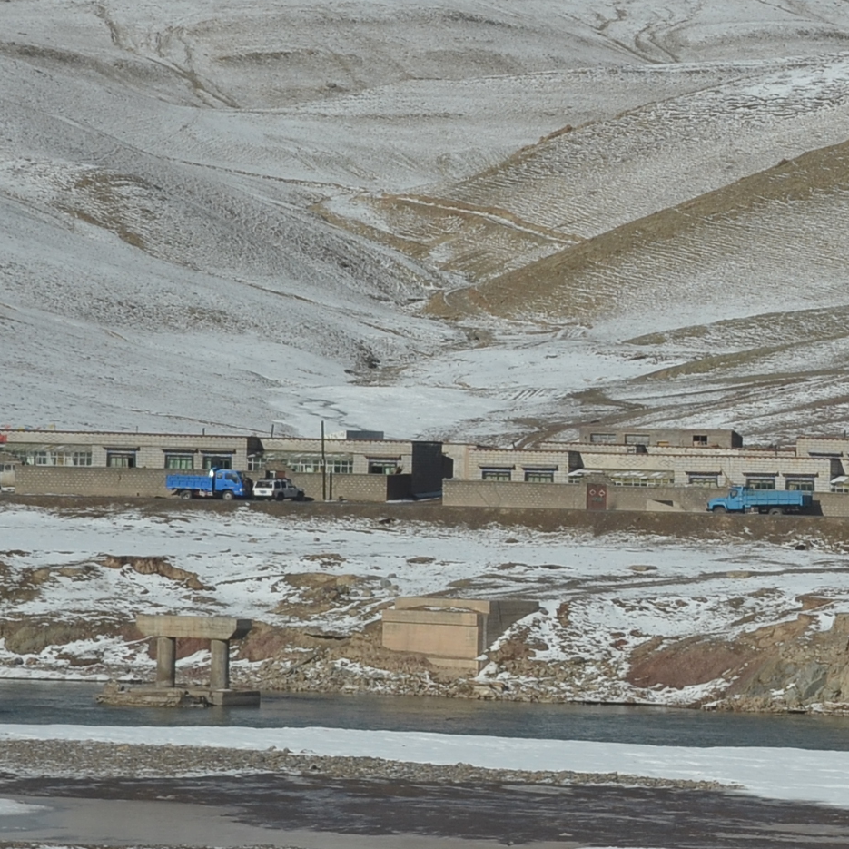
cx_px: 1571
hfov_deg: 10.2
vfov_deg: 10.8
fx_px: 4467
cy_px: 550
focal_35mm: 161
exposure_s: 1/1250
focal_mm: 32
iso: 200
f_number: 9
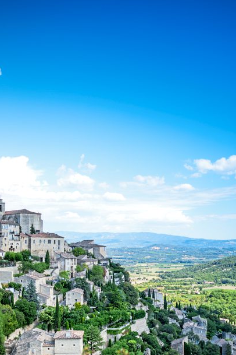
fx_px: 452
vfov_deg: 42.5
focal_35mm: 46
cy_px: 219
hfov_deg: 29.2
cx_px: 117
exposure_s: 1/8000
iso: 100
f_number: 1.4
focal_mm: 35
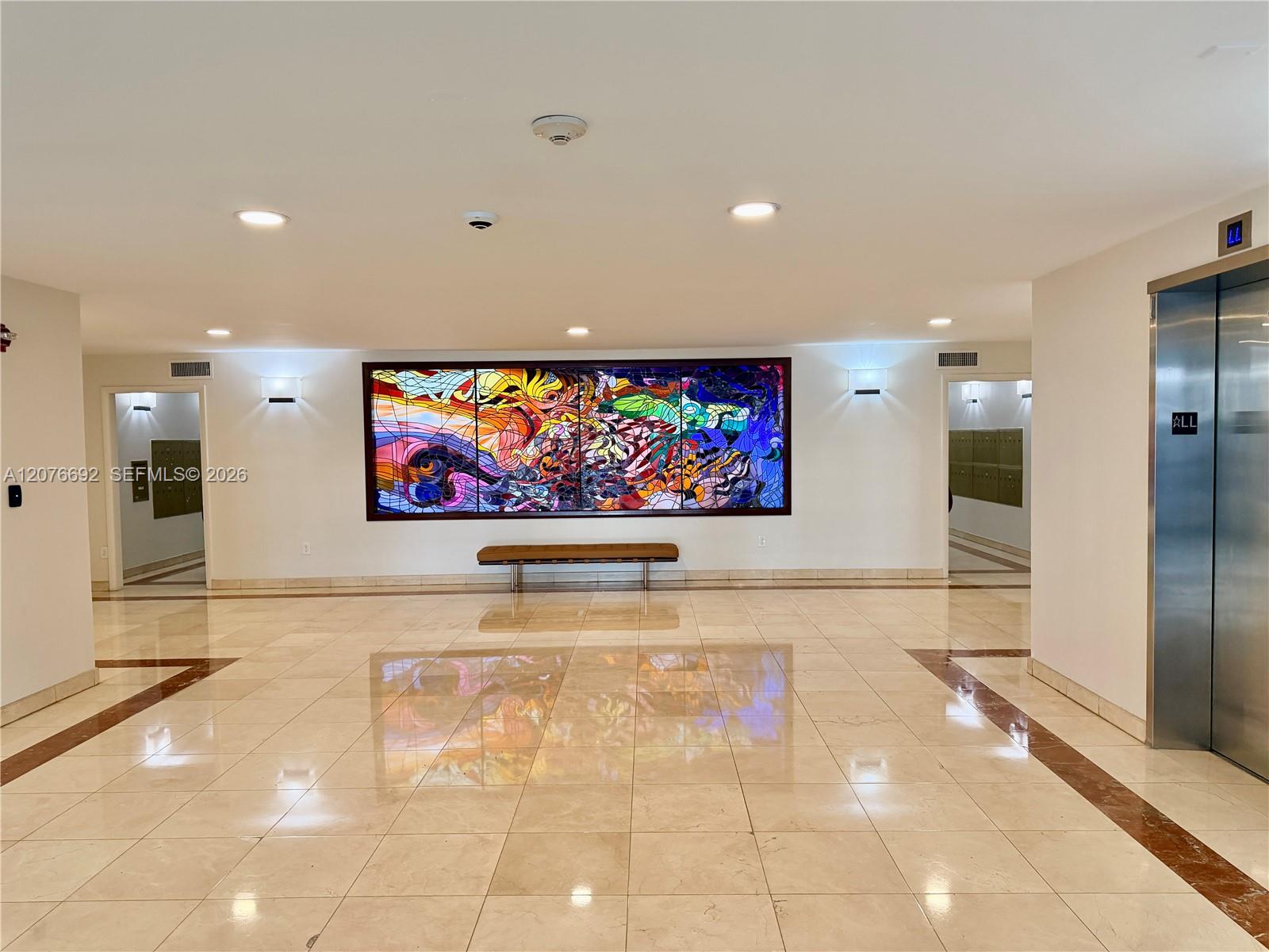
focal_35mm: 24
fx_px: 880
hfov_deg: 71.6
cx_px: 634
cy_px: 476
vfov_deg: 56.8
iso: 250
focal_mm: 6.76
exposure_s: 1/60
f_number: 1.78
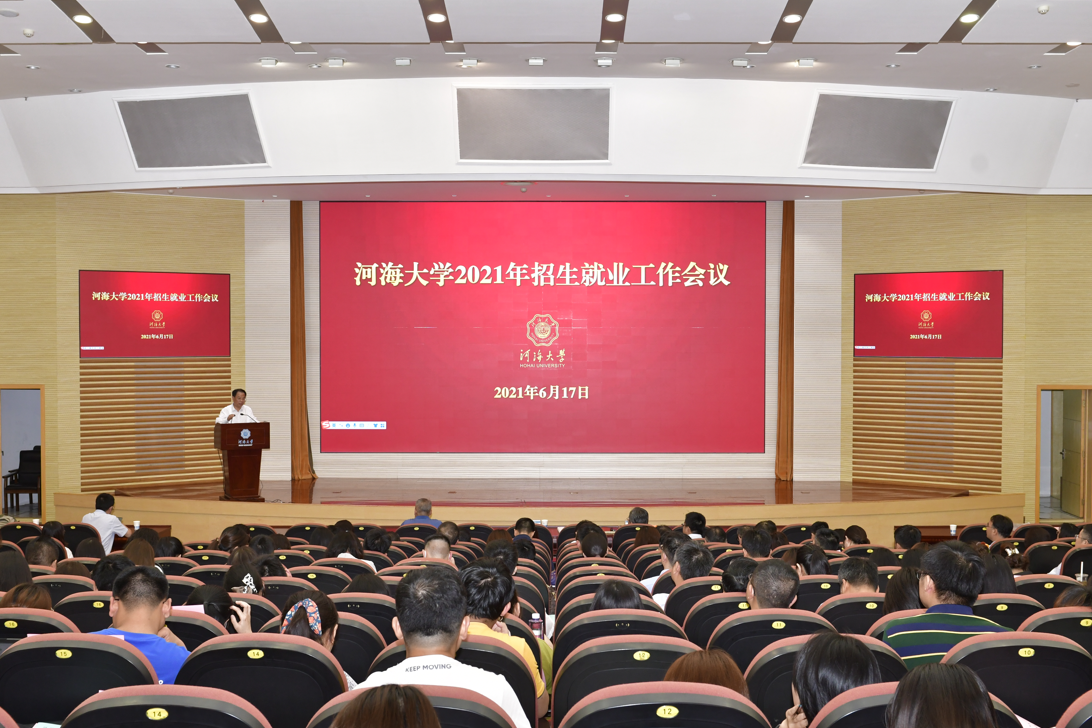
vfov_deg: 33.4
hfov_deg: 48.5
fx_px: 1213
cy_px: 358
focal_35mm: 40
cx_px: 550
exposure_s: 1/60
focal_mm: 26
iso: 800
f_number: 7.1
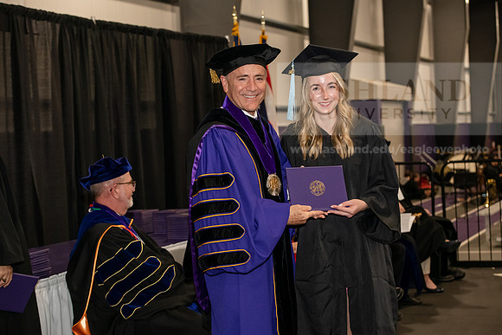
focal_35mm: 70
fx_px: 976
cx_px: 251
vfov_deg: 19.5
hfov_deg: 28.8
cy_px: 168
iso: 2500
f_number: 5
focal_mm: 70
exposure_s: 1/200
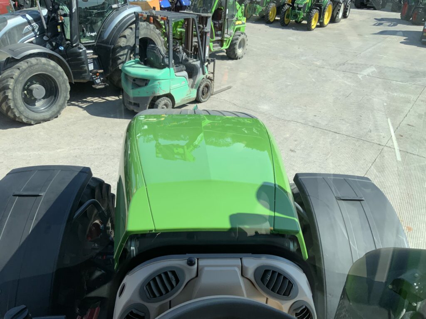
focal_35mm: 29
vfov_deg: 48.2
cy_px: 160
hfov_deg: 61.7
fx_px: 357
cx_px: 213
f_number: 1.8
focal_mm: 3
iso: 16
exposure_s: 1/962
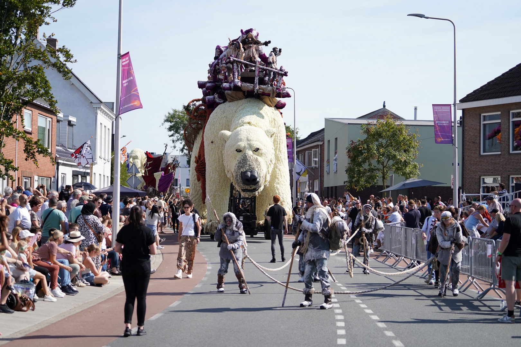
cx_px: 260
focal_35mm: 79
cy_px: 174
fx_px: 1143
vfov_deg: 17.3
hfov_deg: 25.7
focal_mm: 79
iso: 500
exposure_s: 1/3200
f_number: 4
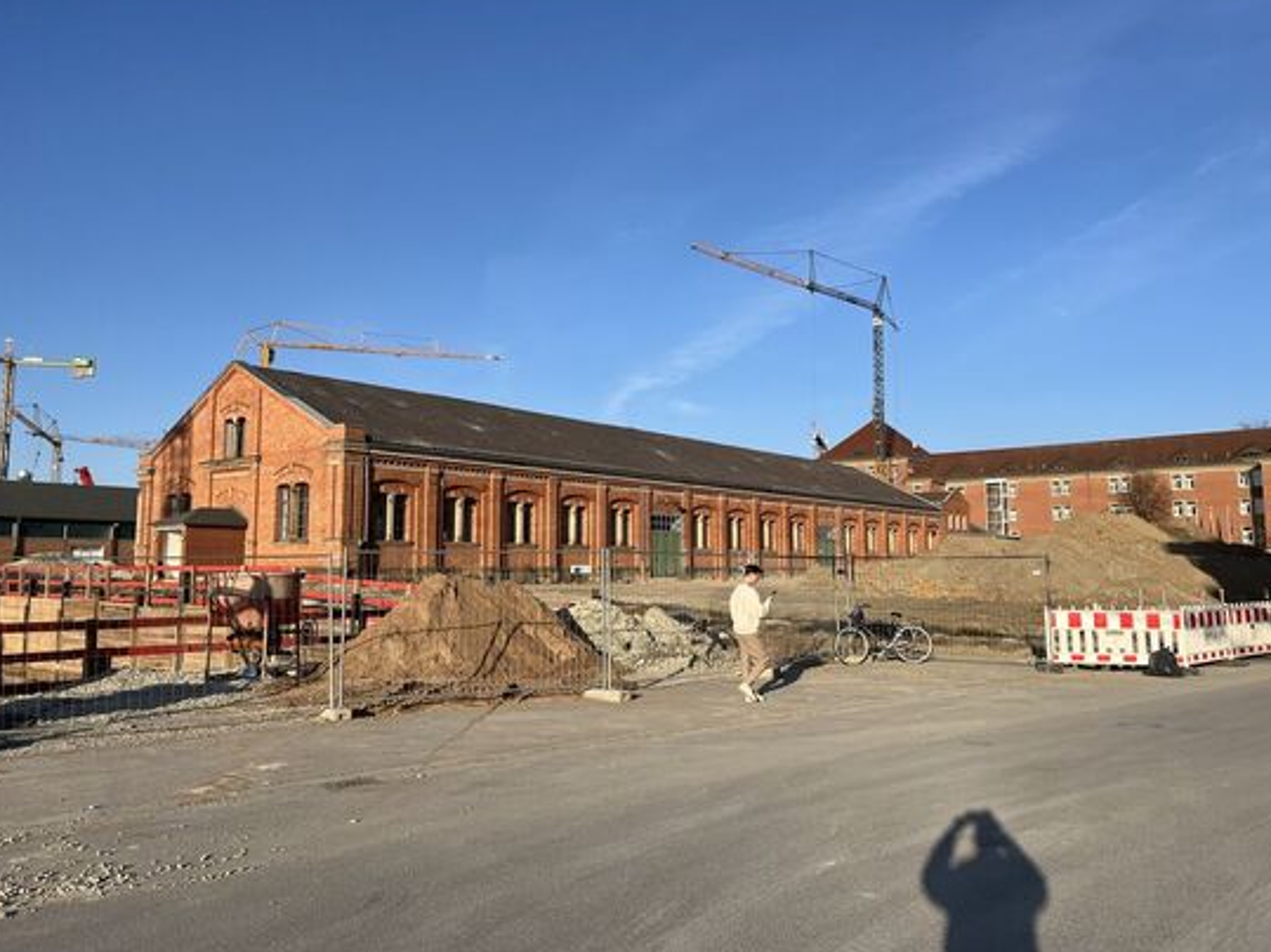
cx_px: 627
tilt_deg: +5.5
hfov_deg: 65.3
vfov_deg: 51.3
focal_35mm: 27
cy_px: 471
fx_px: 991
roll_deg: +1.6
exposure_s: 1/3413
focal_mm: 5.1
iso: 50
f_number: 1.6
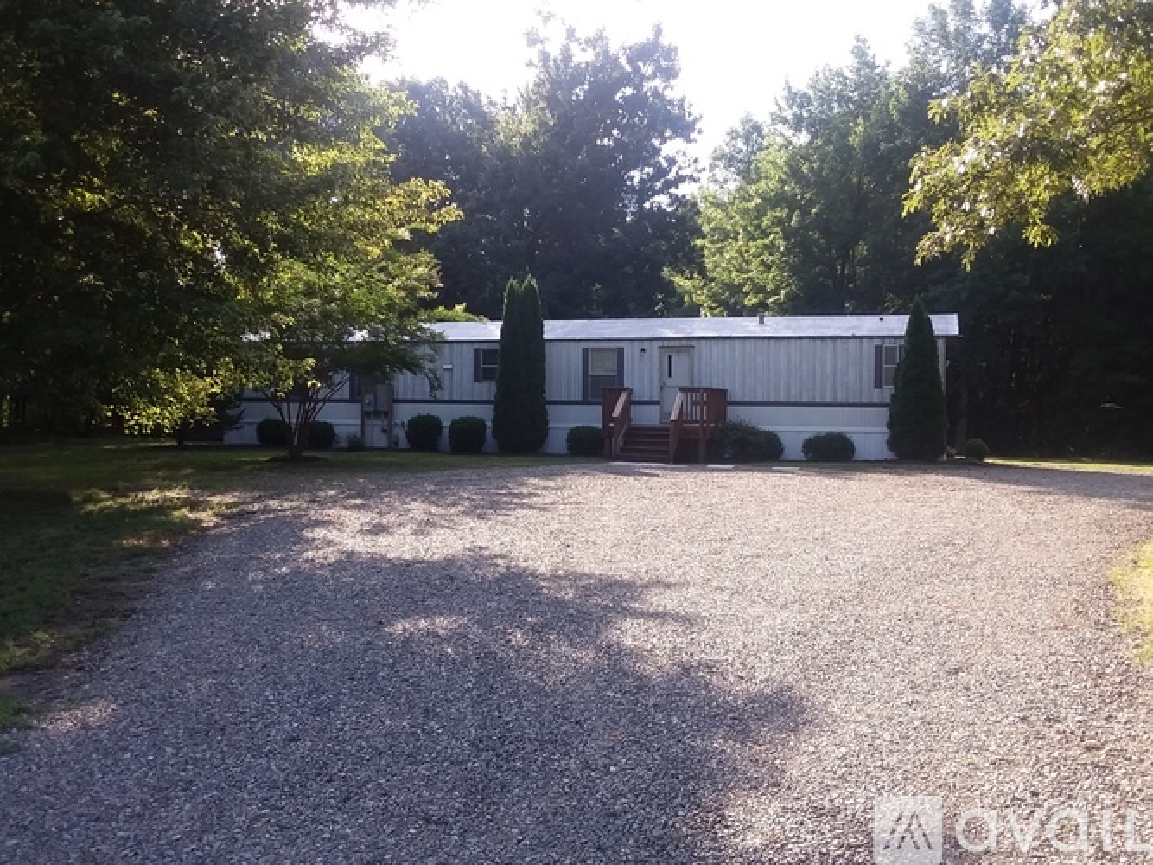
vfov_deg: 48.2
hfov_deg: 61.7
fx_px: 966
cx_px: 576
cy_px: 432
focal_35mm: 29
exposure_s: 1/333
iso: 40
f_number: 1.9
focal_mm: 2.47
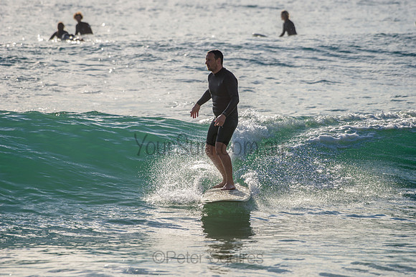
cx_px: 208
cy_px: 138
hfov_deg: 6.6
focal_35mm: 310
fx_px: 3583
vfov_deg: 4.4
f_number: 5.6
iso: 90
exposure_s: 1/2000
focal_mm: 310
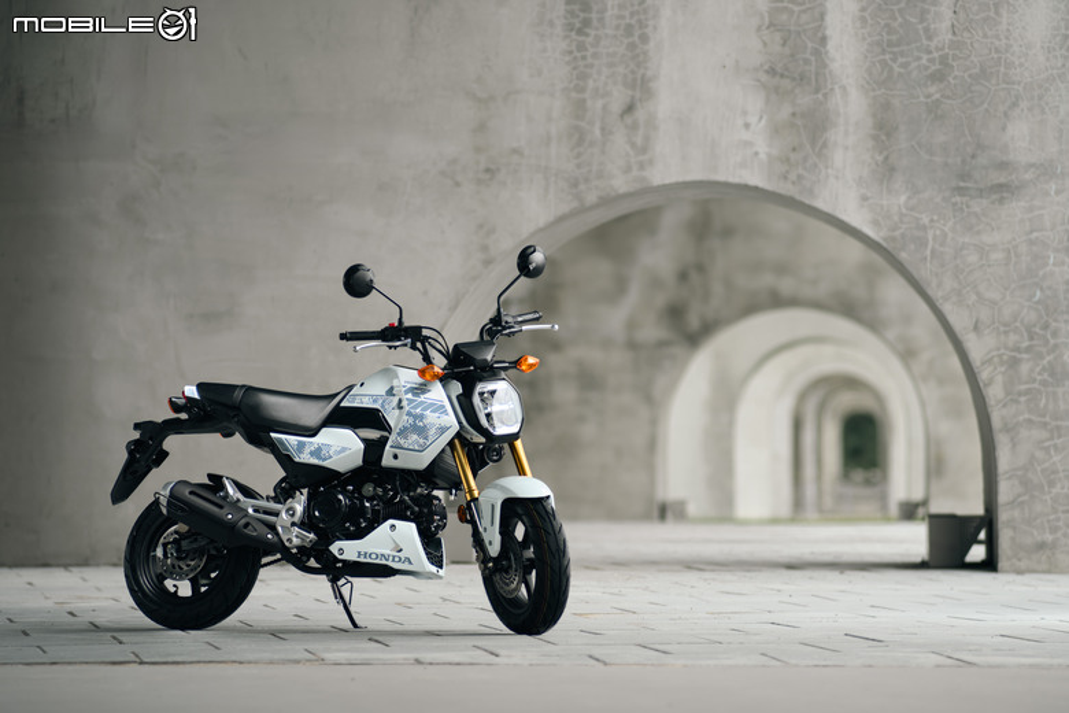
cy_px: 356
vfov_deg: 16.1
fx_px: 2524
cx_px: 534
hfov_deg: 23.9
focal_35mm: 85
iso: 50
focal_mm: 85
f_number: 1.4
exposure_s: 1/200
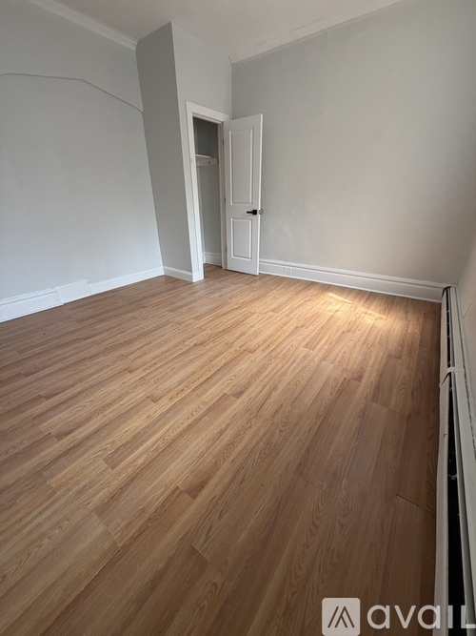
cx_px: 238
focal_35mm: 14
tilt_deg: -23.8
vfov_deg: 102.1
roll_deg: +1.7
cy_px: 318
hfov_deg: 85.7
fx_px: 257
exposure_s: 1/121
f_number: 2.2
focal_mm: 2.22
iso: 160
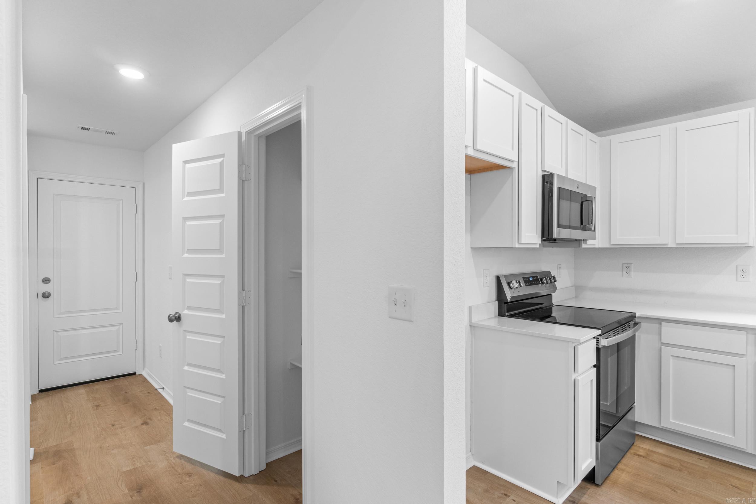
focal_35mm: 18
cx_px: 378
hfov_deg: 90.0
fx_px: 378
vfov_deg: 67.4
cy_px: 252
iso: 250
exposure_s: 1/4
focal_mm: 12
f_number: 9
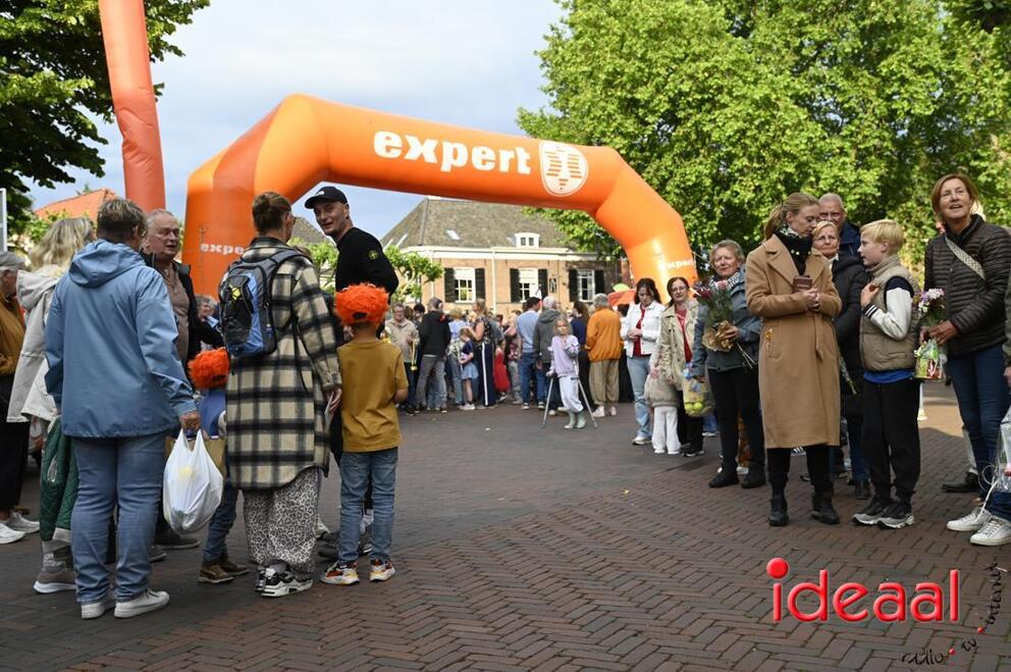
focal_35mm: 36
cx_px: 506
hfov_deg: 53.2
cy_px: 336
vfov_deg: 36.8
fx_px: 1010
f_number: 5.6
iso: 200
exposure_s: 1/250
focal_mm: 36
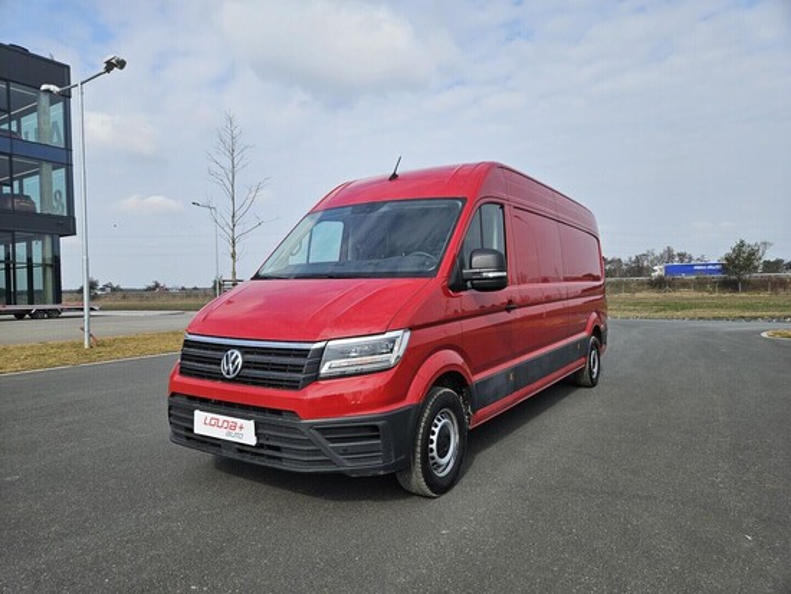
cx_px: 396
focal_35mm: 23
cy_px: 297
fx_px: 526
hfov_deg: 73.9
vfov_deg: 58.9
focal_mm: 5.4
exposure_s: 1/2175
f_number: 1.8
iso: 25
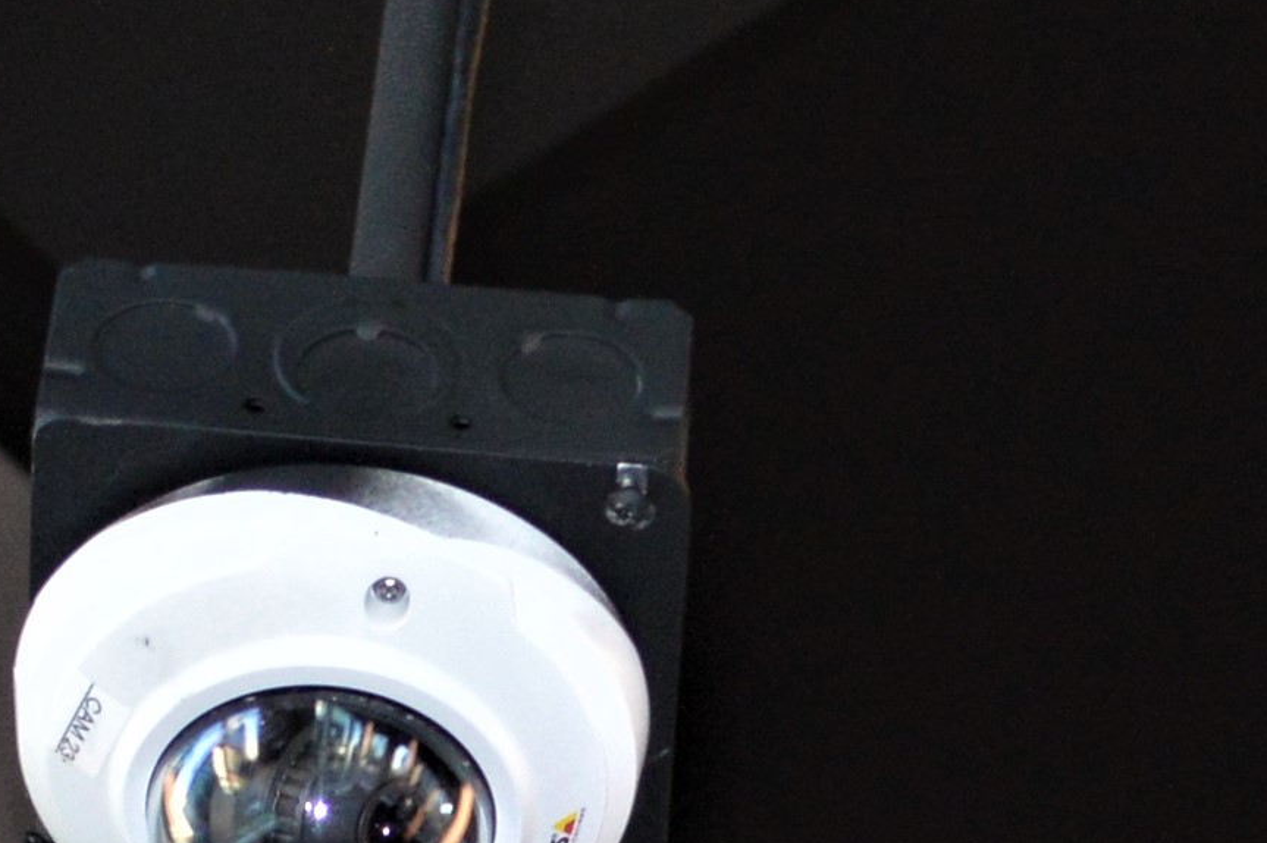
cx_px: 360
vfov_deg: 12.6
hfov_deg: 18.8
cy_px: 712
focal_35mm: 108
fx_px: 3807
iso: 500
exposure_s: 1/60
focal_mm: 29
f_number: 4.5
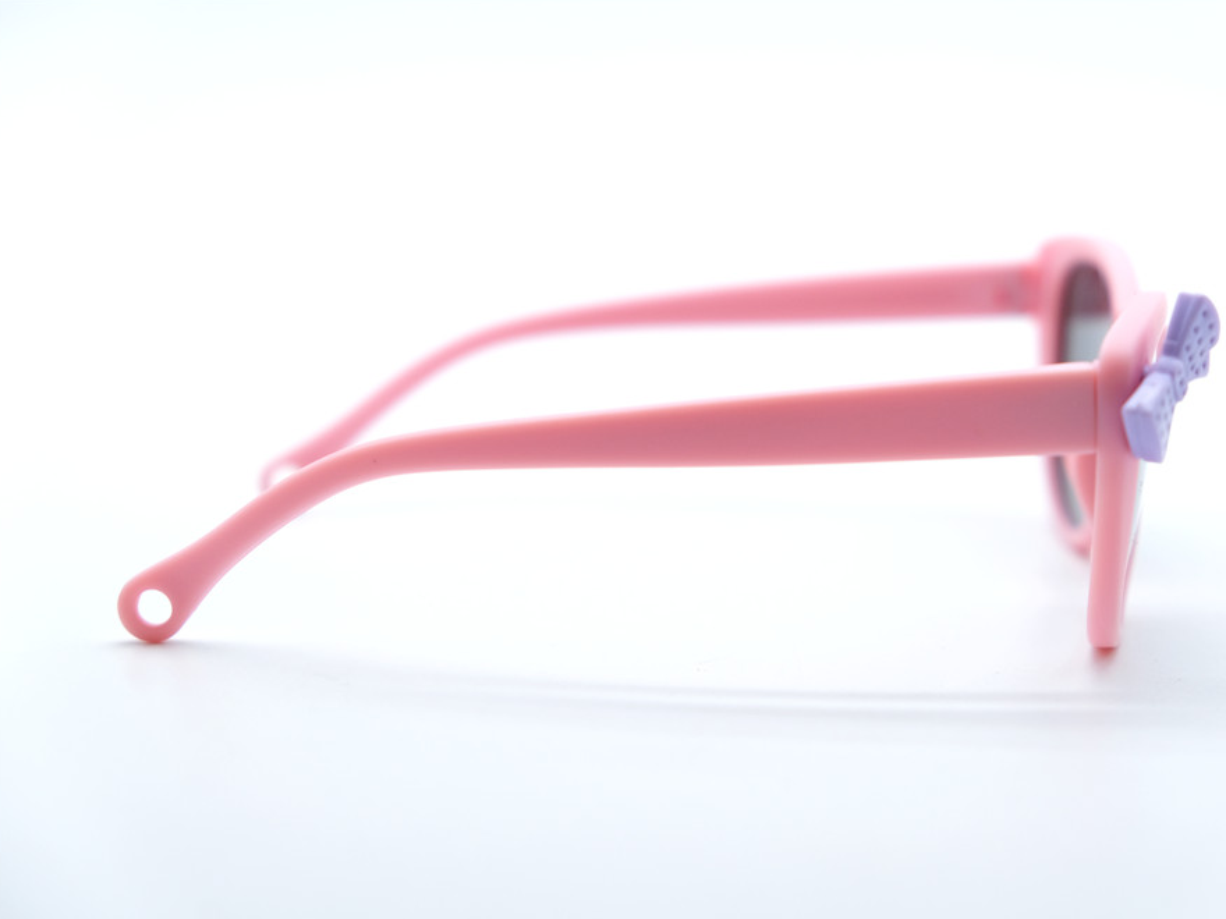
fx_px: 2940
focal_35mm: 83
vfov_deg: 17.8
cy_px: 458
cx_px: 687
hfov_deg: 23.5
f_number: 4
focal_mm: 50.5
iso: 640
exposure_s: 1/1000
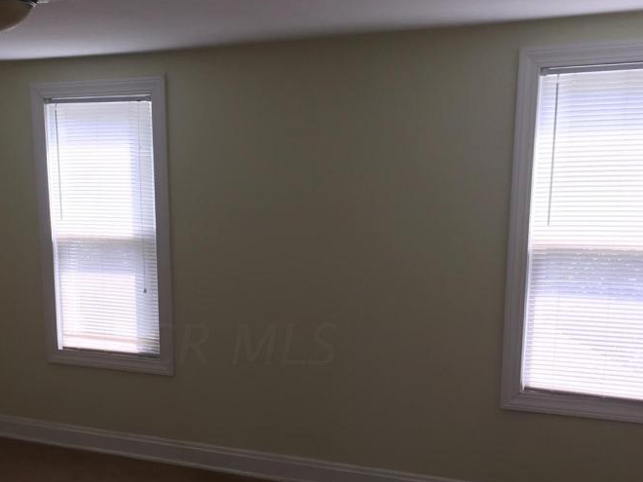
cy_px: 345
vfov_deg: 31.8
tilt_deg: -13.0
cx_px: 239
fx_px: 836
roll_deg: -0.2
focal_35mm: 45
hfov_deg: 41.7
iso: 50
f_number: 2.2
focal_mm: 4.15
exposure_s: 1/120
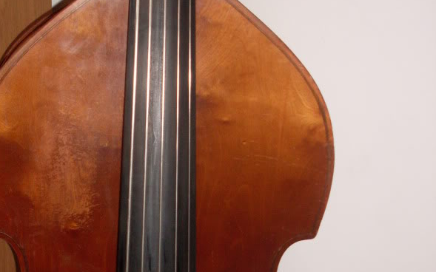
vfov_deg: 18.1
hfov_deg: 29.2
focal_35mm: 70
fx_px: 832
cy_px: 279
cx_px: 153
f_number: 2.8
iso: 100
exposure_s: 1/45
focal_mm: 6.3
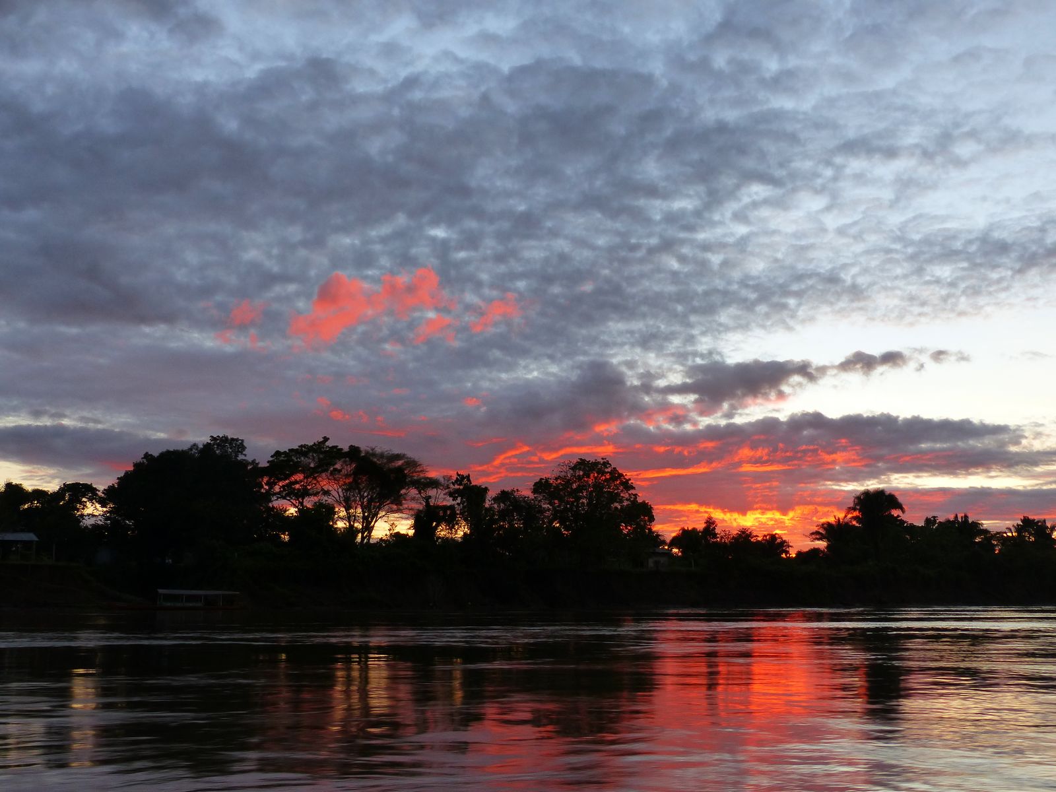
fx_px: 1251
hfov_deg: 45.8
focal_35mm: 41
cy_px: 396
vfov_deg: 35.1
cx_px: 528
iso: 160
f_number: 3.2
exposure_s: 1/125
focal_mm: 7.4
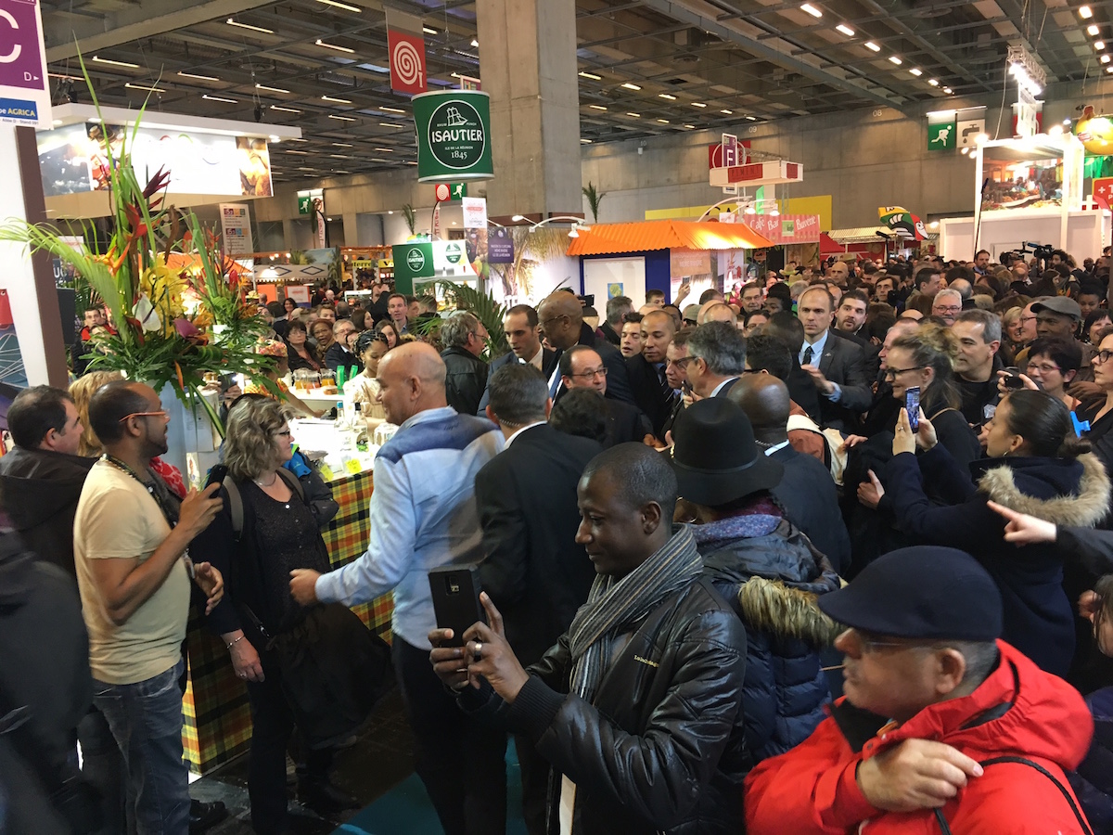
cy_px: 418
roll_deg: +2.7
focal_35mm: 29
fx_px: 932
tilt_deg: -8.0
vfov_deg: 48.2
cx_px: 556
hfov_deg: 61.7
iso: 125
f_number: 2.2
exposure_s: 1/33
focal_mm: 4.15
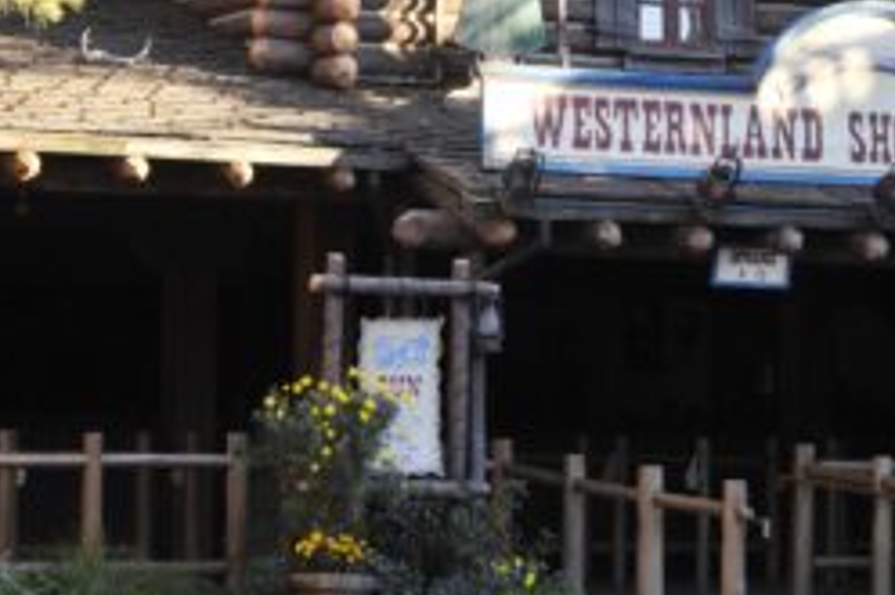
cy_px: 74
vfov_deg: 8.4
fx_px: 4055
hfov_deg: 12.6
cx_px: 462
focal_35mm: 163
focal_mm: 45
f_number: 11
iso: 400
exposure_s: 1/50
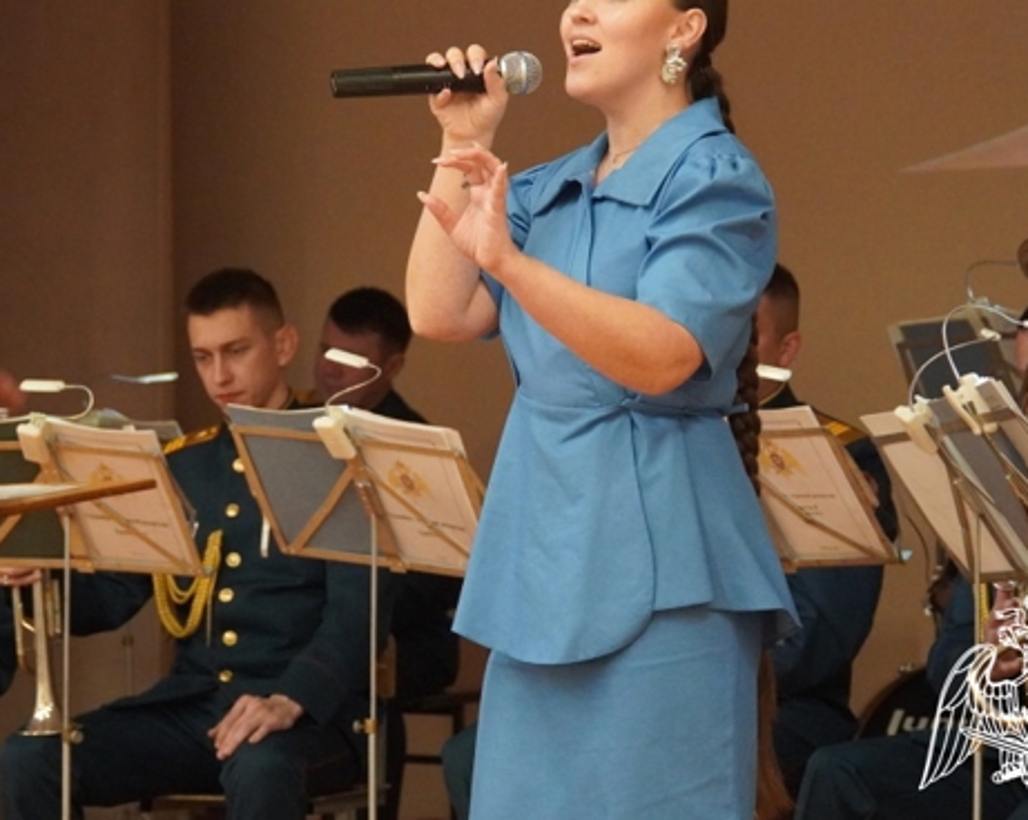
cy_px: 287
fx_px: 5221
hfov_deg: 11.2
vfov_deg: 9.0
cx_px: 369
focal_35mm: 172
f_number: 5.6
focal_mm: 75
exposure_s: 1/125
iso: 6400
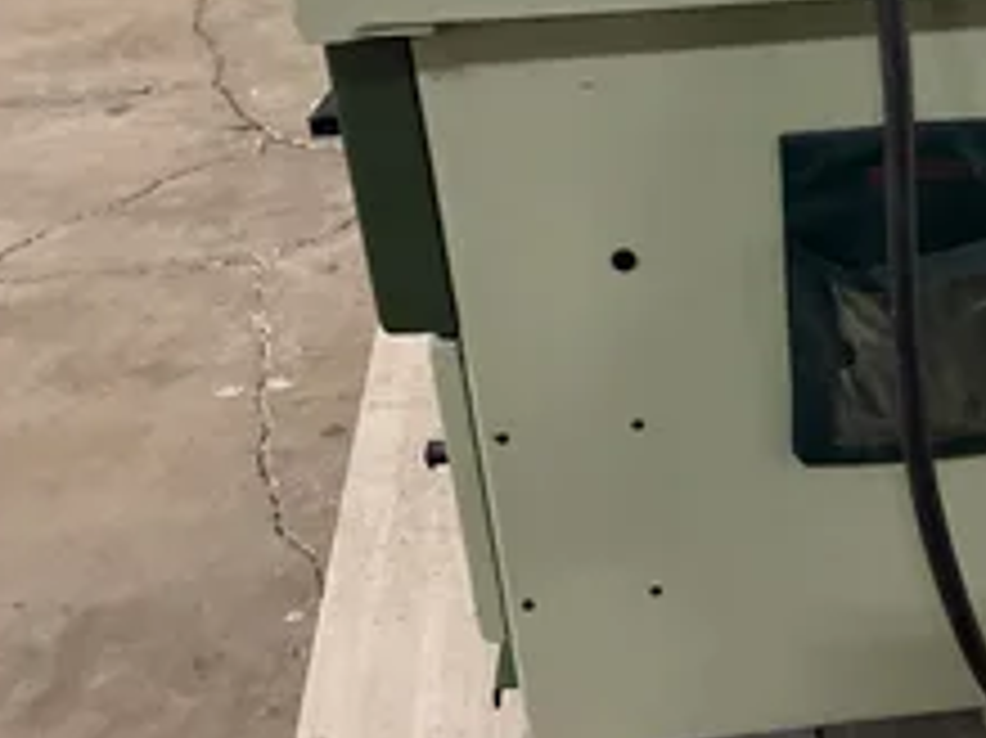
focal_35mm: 53
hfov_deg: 34.3
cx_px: 878
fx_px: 1509
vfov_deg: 26.9
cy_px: 140
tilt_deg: -27.8
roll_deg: -0.5
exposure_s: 1/34
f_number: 1.8
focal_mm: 3
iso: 320
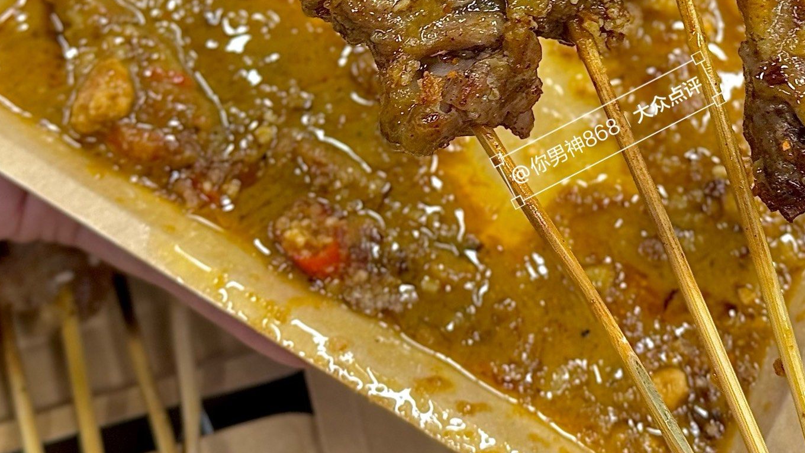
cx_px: 507
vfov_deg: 11.1
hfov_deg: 20.3
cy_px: -217
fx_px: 2241
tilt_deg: -48.0
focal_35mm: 105
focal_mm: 6.86
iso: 80
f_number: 1.78
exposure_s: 1/50
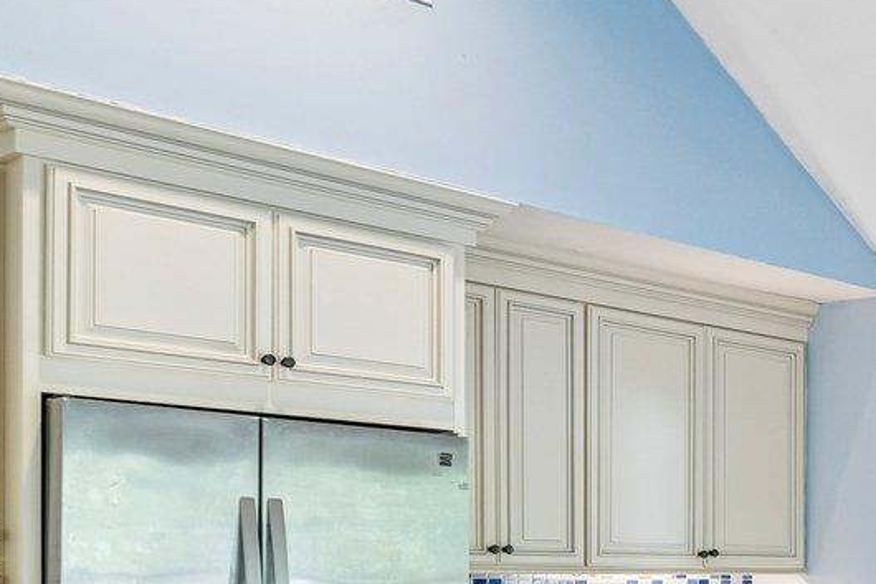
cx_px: 1337
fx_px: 1411
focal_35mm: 58
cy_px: 601
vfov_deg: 22.4
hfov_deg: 25.4
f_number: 8
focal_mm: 15
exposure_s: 1/6
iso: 400
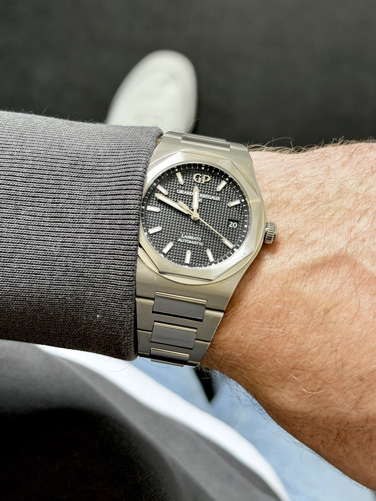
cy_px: 250
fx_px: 695
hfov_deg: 30.3
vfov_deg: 39.7
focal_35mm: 48
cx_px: 188
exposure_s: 1/60
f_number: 1.78
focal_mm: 6.76
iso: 200
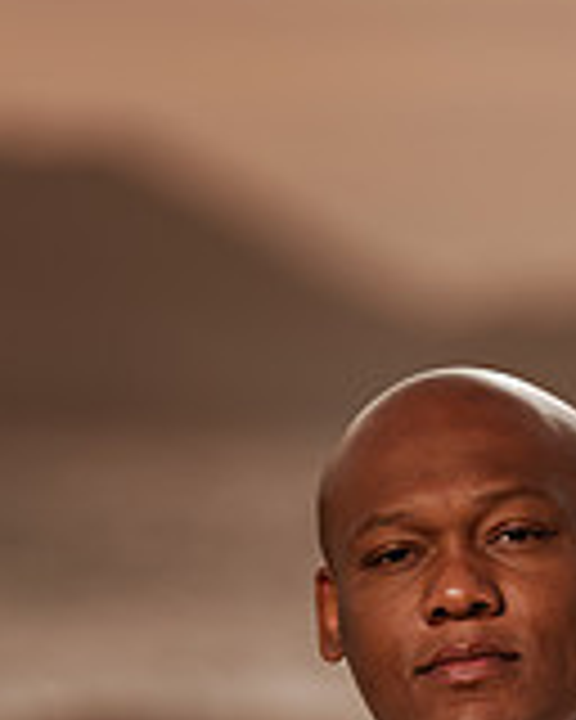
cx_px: 475
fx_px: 7607
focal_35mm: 357
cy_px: 945
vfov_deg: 5.4
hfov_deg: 4.3
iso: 80
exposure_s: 1/8000
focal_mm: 135
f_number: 1.8
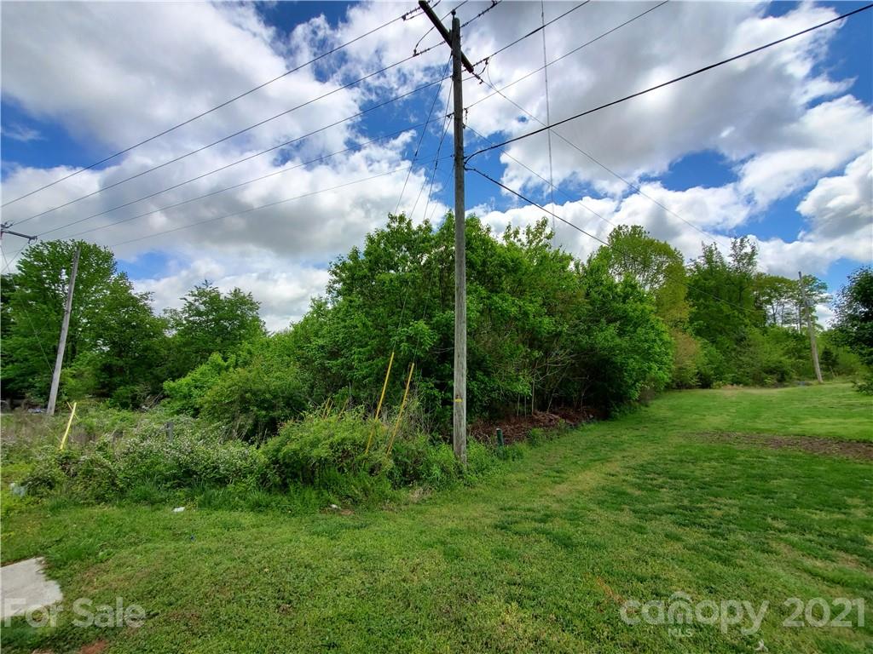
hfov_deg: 106.2
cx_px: 436
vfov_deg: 89.9
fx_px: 328
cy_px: 327
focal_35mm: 13
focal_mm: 1.8
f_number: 2.2
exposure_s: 1/1282
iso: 50
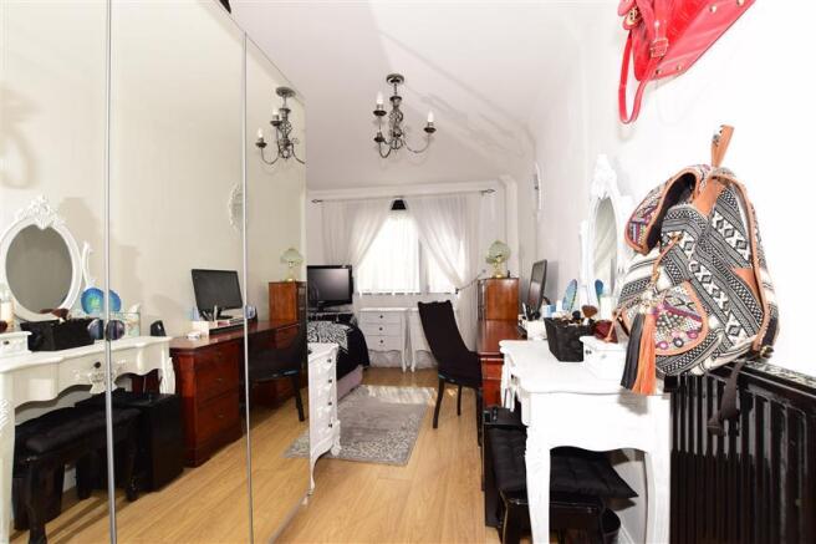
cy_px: 272
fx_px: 340
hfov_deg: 100.4
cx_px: 408
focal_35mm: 15
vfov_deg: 77.3
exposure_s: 1/200
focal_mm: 10
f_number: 9
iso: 200
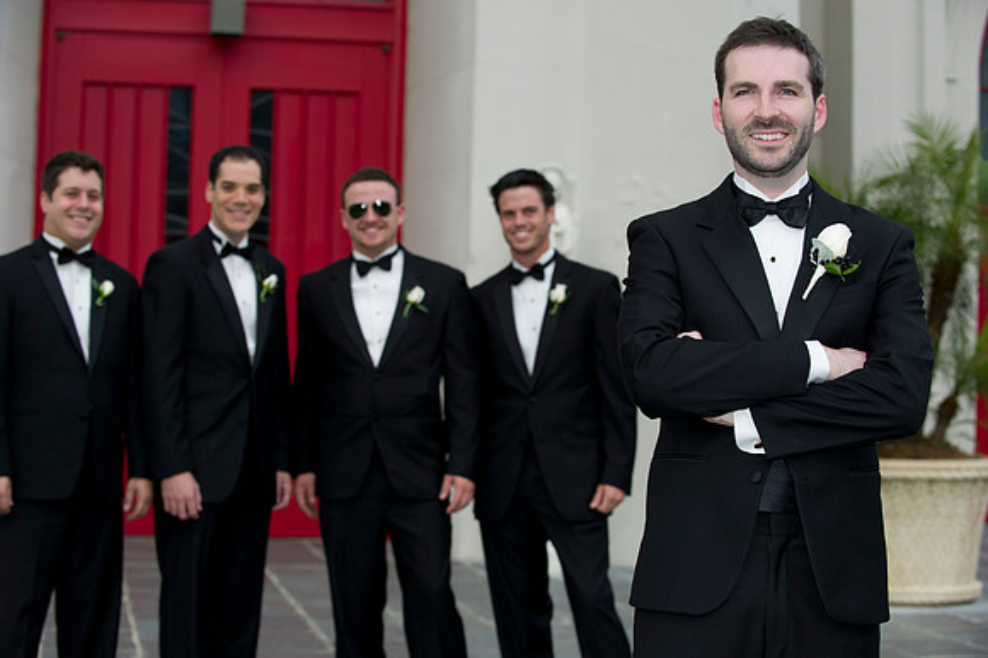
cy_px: 329
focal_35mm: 70
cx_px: 494
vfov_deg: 19.4
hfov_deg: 28.9
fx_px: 1920
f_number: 4
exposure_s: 1/125
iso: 200
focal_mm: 70
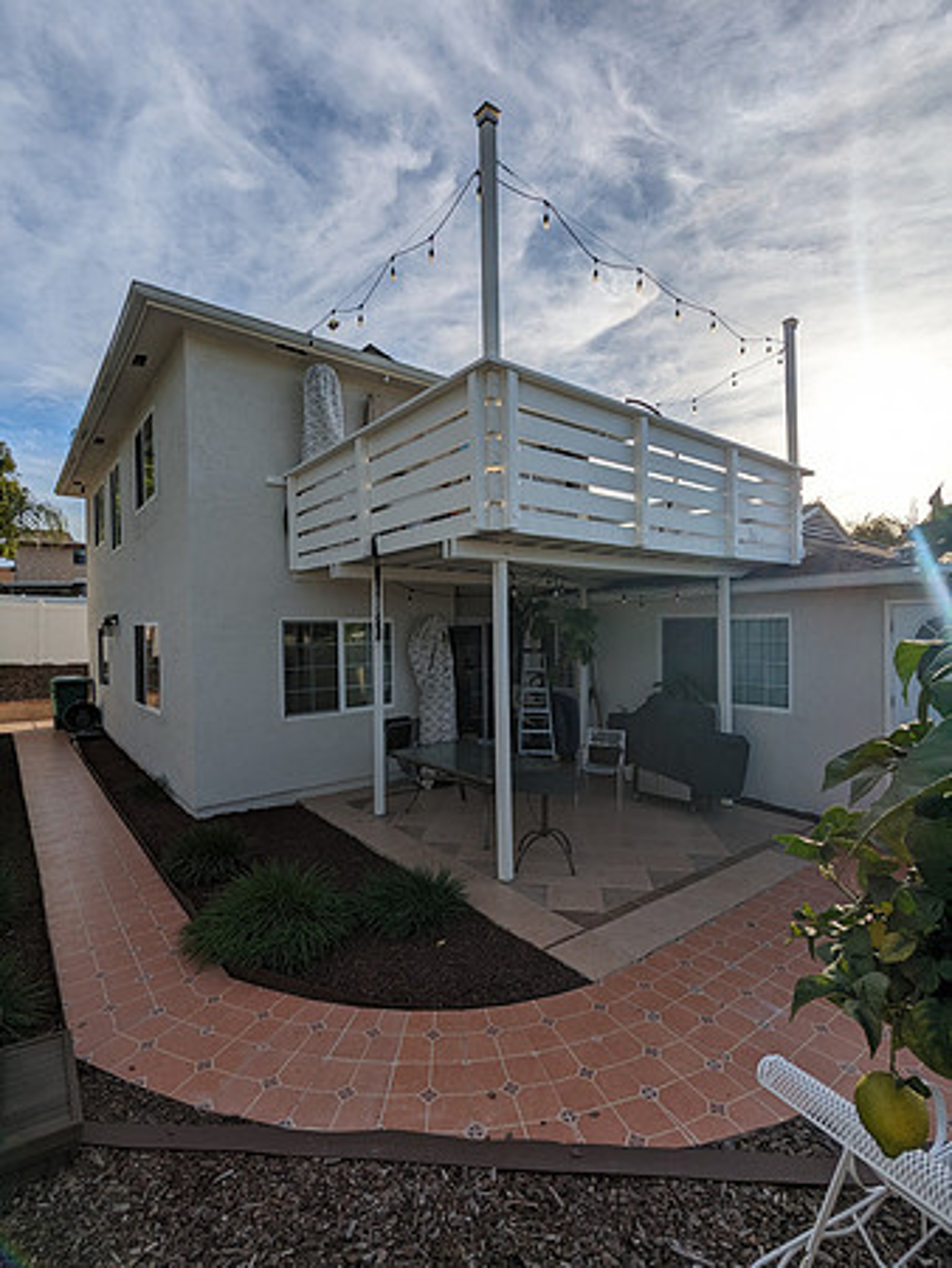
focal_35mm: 16
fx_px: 586
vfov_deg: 94.5
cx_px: 476
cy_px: 634
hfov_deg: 78.2
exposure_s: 1/3876
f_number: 2.2
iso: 63
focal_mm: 2.35
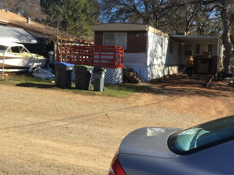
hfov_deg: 43.8
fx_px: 291
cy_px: 74
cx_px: 129
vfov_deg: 33.5
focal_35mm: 43
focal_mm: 4.15
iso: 25
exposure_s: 1/693
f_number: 2.2
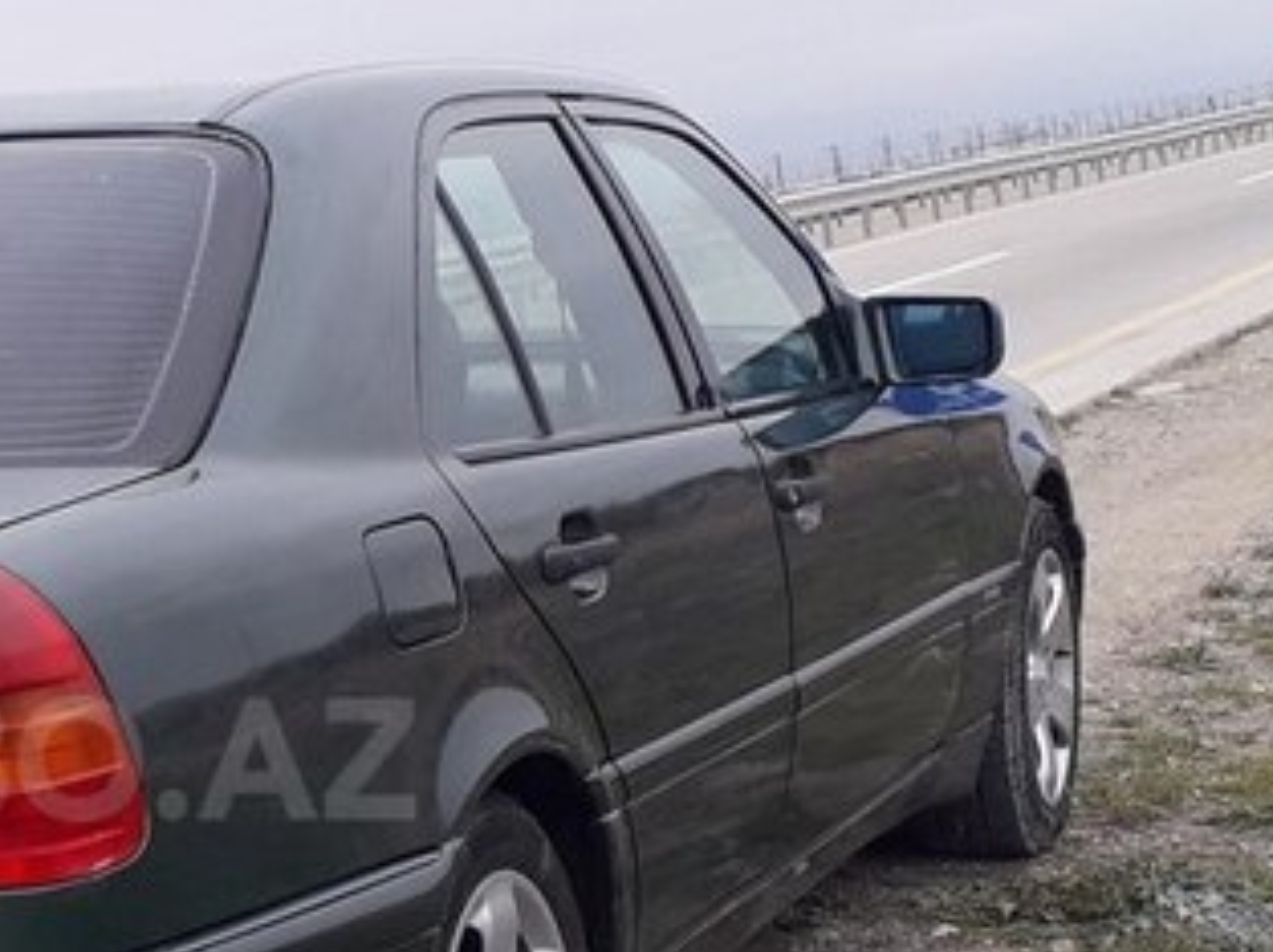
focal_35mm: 57
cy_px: 759
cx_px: 0
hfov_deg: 31.3
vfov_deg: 25.2
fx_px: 2094
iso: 40
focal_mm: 3.6
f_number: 1.9
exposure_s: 1/273
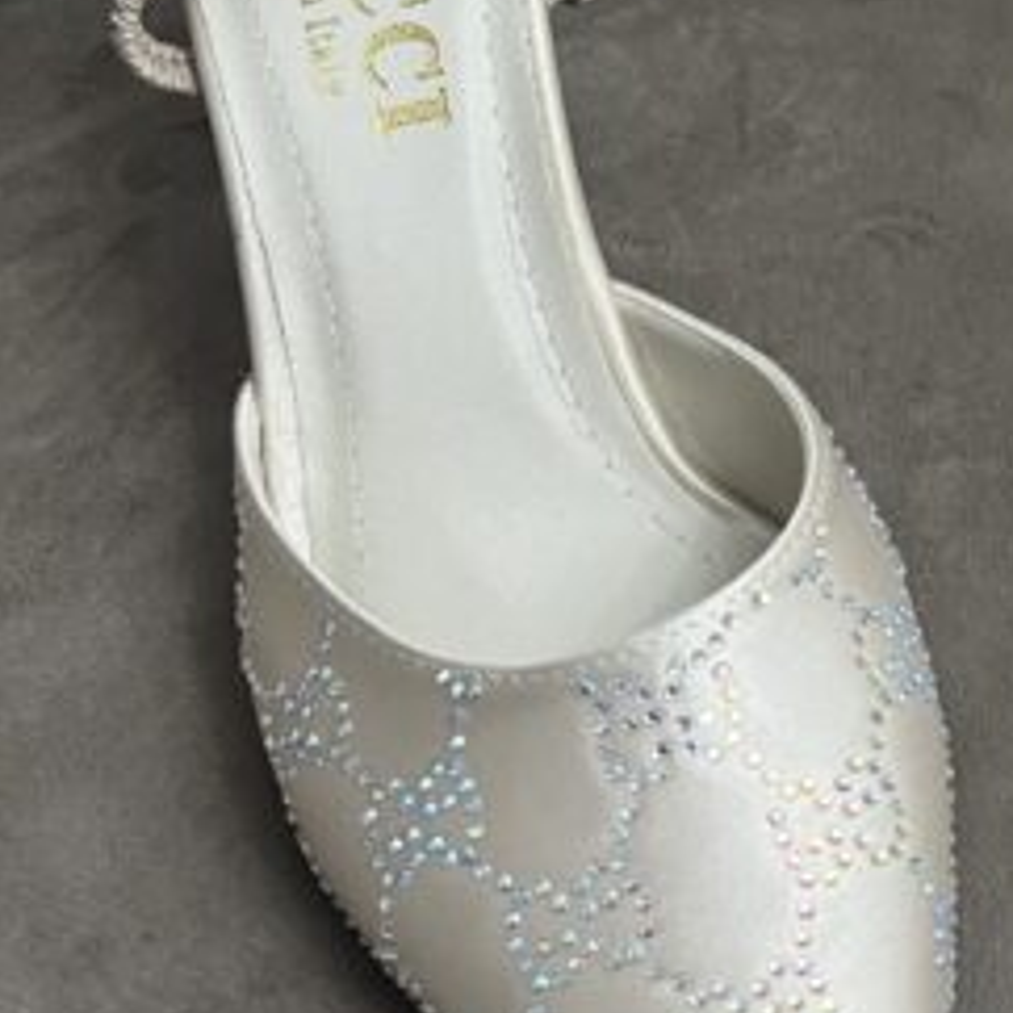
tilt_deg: -41.1
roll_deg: +1.6
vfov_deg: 21.9
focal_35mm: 76
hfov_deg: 22.0
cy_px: 0
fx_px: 2516
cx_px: 984
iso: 320
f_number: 1.5
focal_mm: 5.7
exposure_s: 1/50
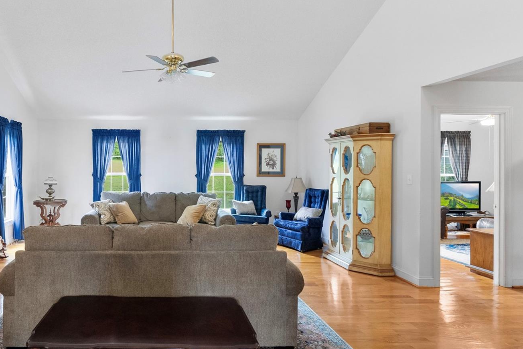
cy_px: 173
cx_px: 164
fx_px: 333
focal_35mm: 23
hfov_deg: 73.3
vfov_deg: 55.2
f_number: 4
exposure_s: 1/40
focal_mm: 14.6
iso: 1600
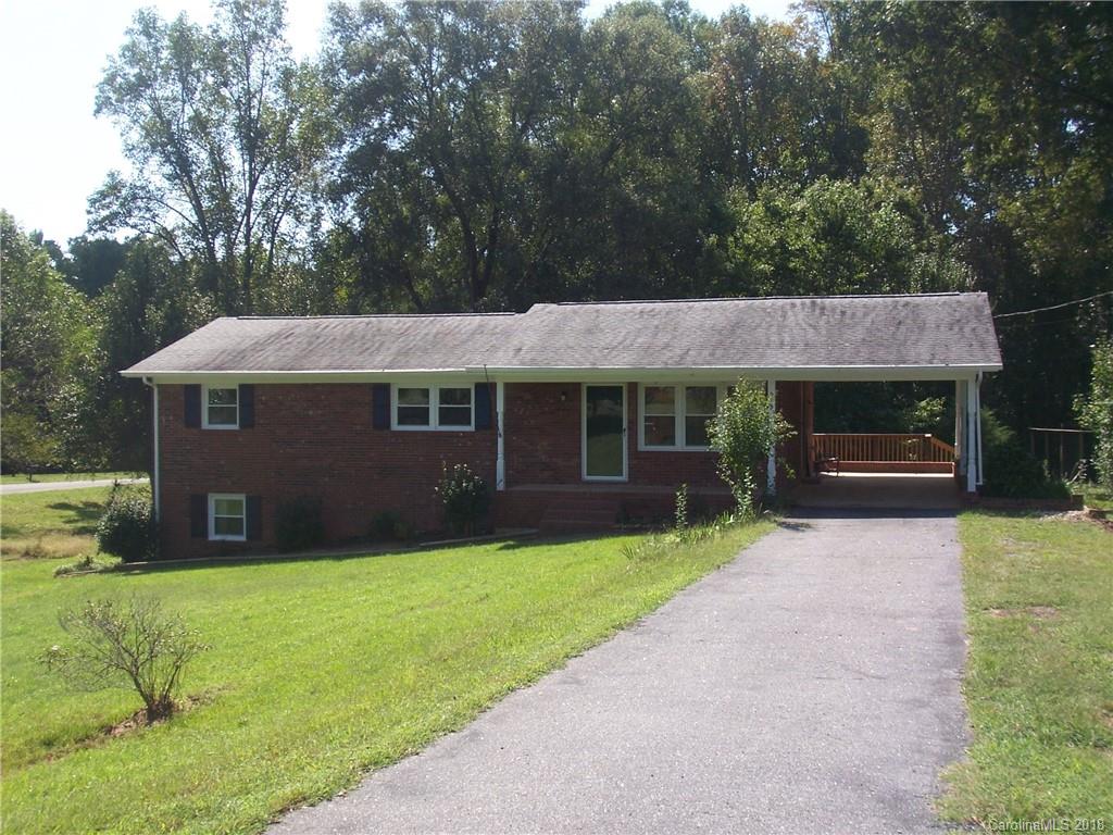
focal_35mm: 39
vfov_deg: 36.8
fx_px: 1254
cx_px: 556
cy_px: 418
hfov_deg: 47.9
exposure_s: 1/320
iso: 64
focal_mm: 6.4
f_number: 3.9
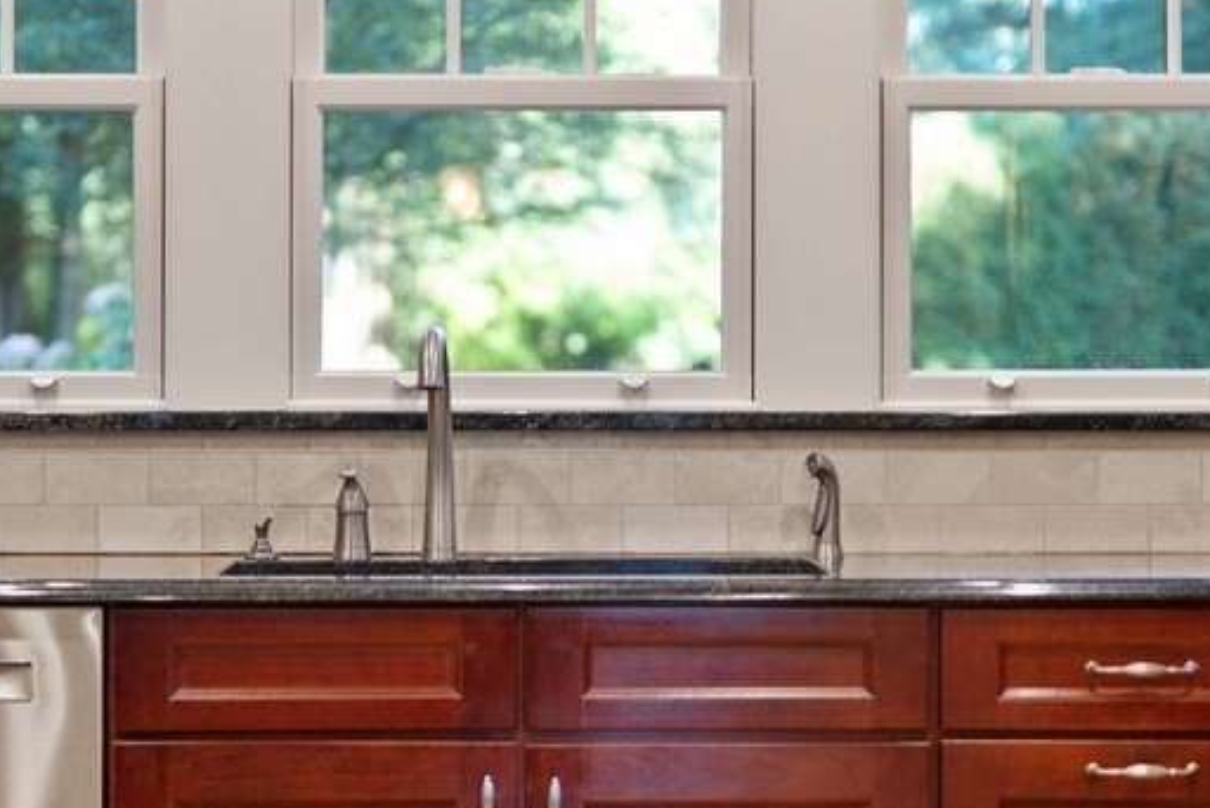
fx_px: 3363
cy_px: 441
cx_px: 579
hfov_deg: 20.4
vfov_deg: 13.7
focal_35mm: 100
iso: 320
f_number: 1.4
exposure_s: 1/50
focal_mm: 50
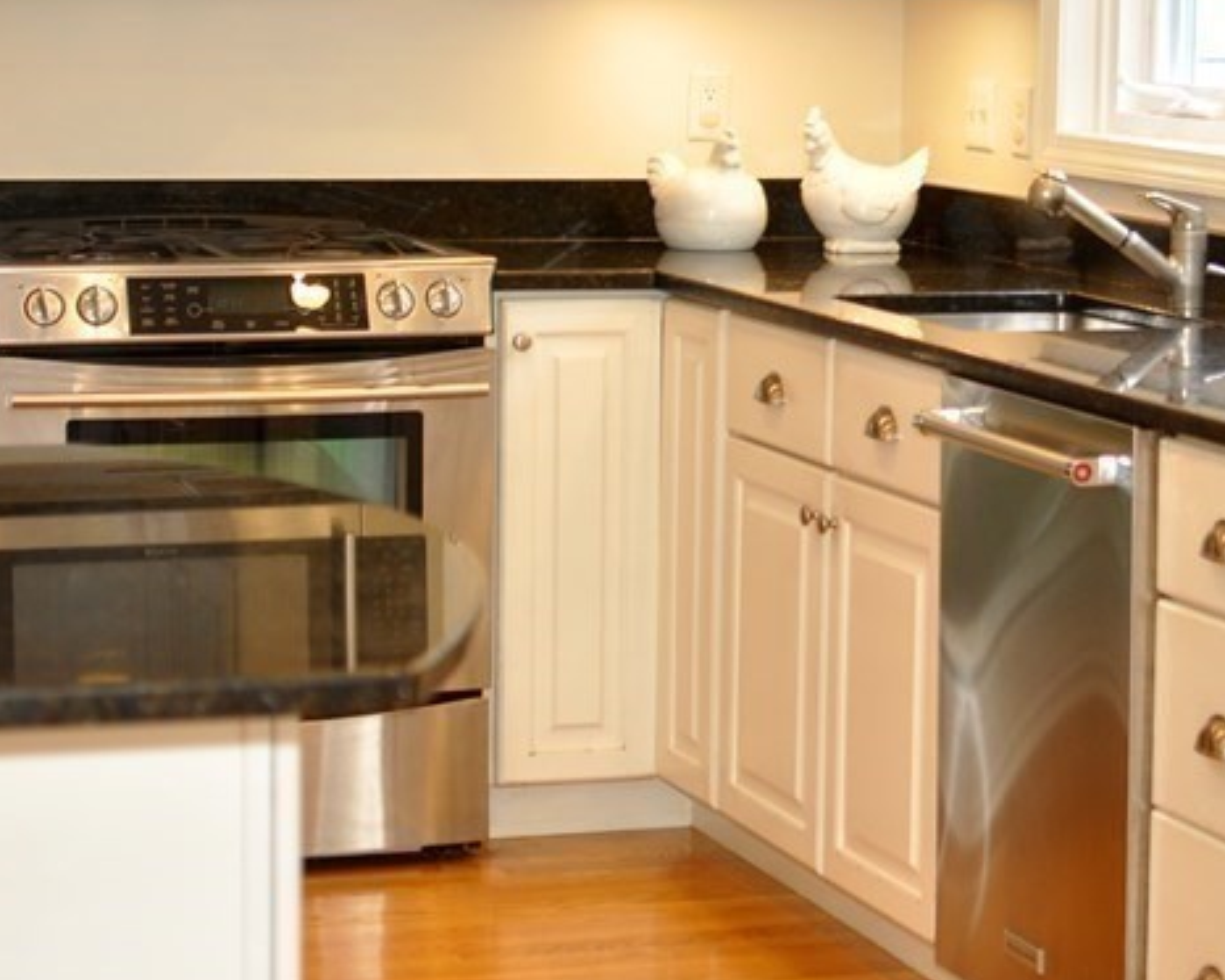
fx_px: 3917
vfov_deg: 14.2
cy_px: 158
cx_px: 647
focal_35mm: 108
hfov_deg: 17.8
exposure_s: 1/100
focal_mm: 35
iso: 400
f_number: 2.5
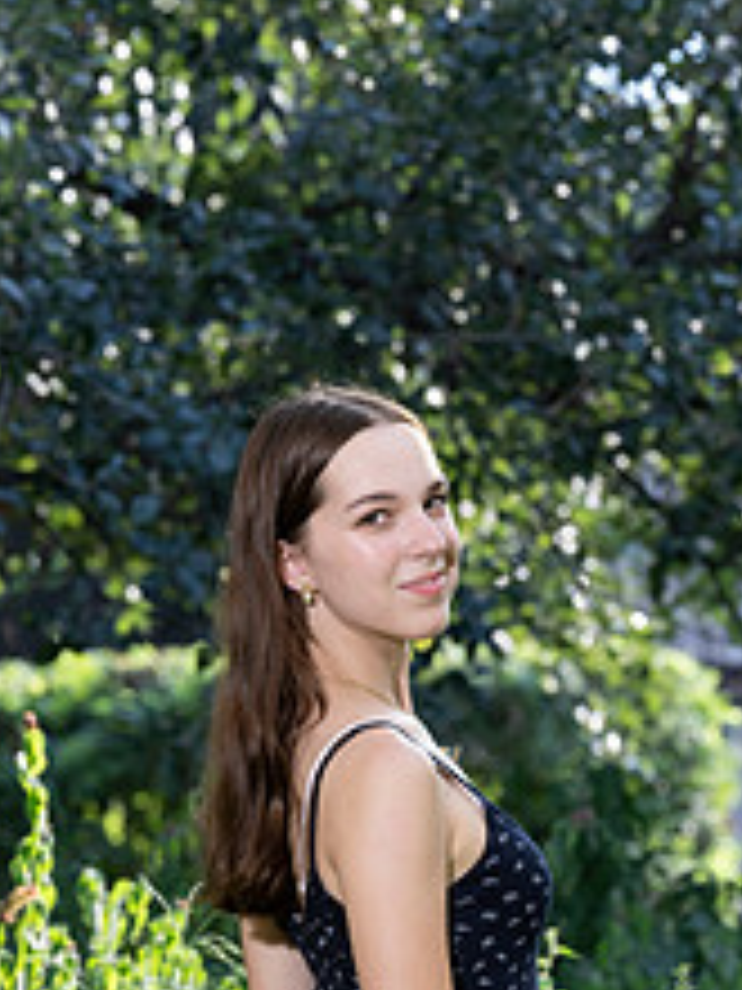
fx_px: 8145
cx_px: 382
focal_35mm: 285
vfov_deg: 6.9
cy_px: 896
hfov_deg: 5.2
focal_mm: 145
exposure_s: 1/200
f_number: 8
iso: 640
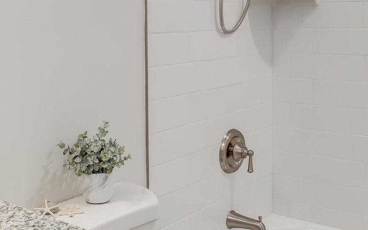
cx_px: 196
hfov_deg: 38.8
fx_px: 522
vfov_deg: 24.3
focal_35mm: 52
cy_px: 34
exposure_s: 1/30
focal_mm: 19
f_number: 8
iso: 1250
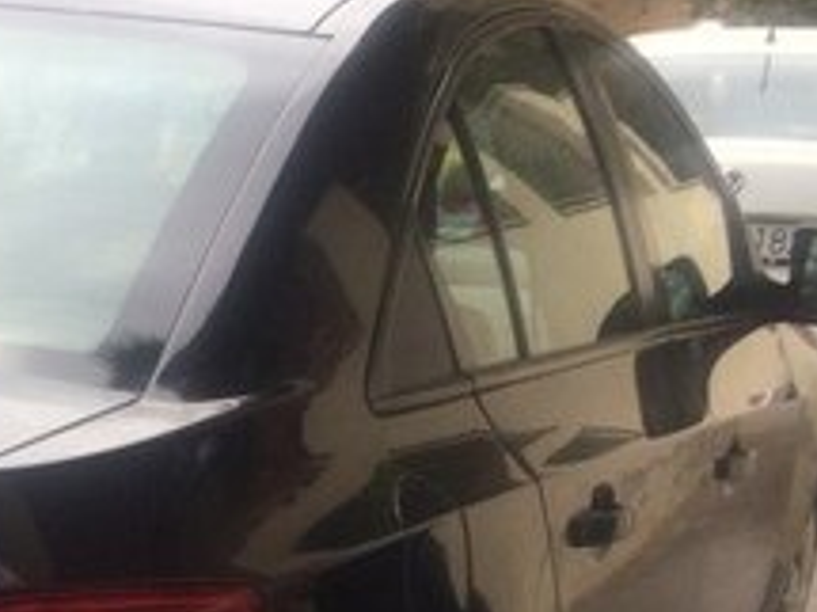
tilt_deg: -20.4
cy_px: 804
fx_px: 2099
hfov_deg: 20.4
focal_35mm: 89
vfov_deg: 15.7
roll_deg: -4.9
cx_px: -201
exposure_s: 1/760
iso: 32
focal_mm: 4.15
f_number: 2.2
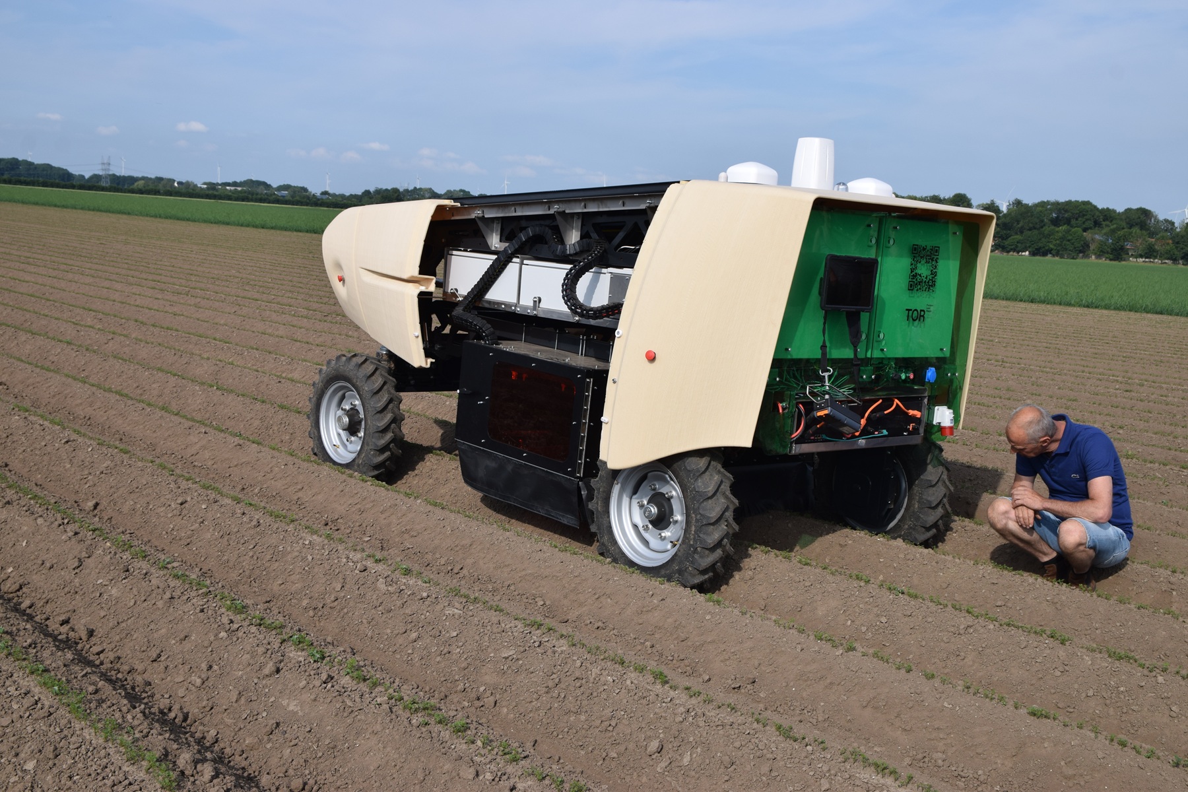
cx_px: 594
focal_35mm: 40
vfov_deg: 33.0
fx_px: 1336
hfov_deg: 47.9
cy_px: 396
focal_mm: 27
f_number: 10
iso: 200
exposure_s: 1/400
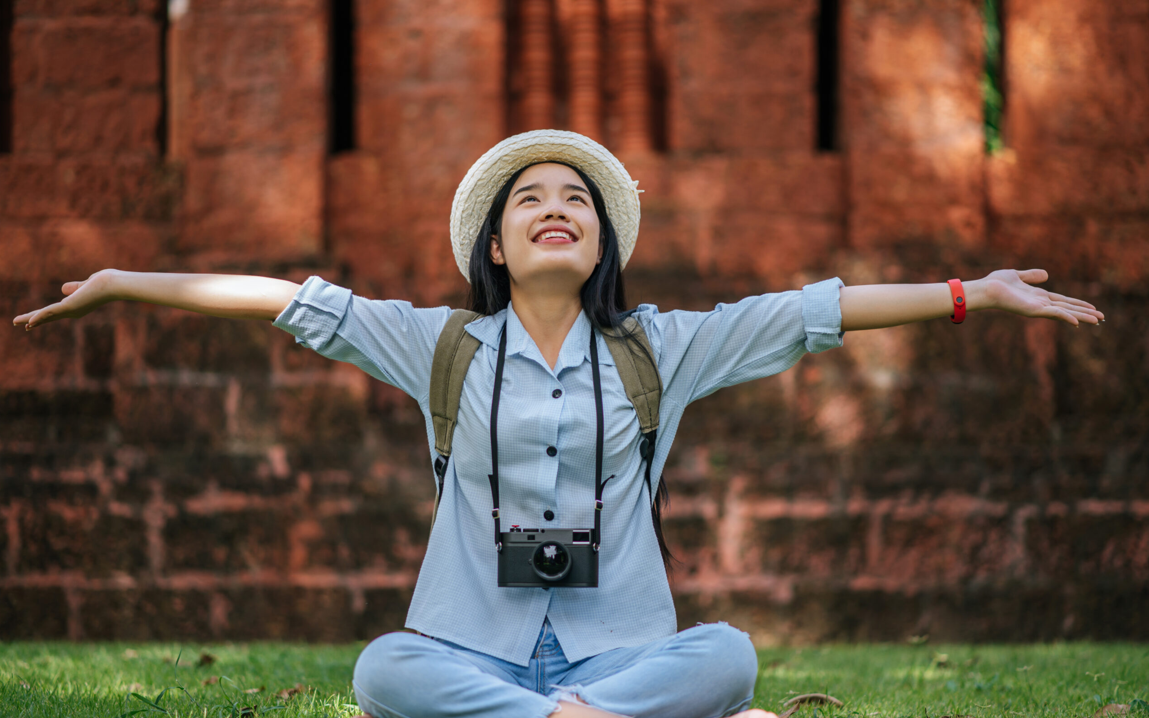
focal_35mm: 87
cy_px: 359
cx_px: 575
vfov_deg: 15.0
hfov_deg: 23.8
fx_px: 2724
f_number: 1.8
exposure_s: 1/1000
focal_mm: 85
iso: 100
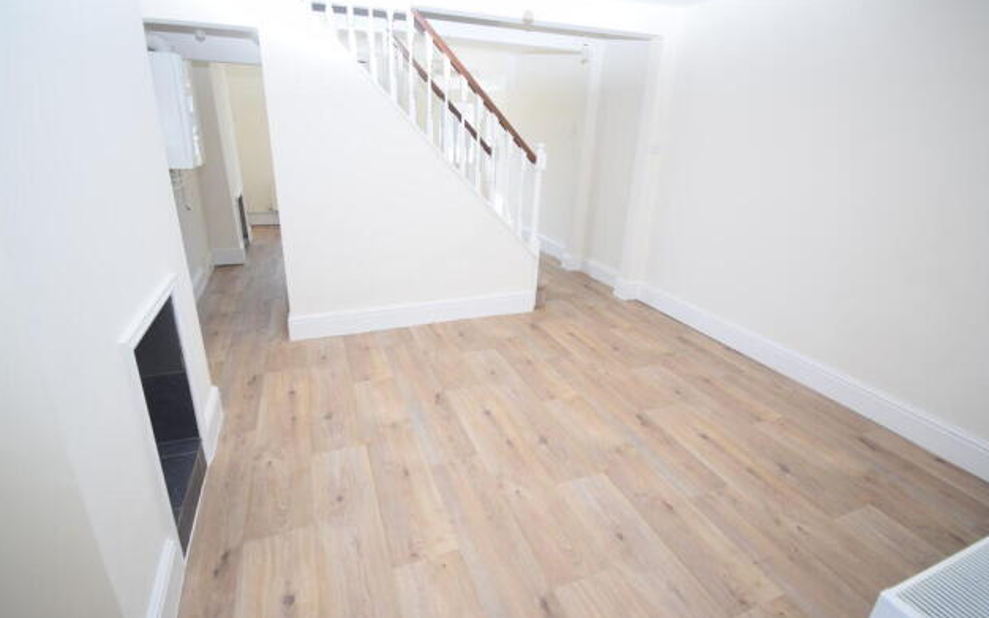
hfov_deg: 97.8
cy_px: 290
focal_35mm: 16
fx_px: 431
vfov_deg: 71.2
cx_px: 483
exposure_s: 1/100
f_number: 4.8
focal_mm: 10
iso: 400
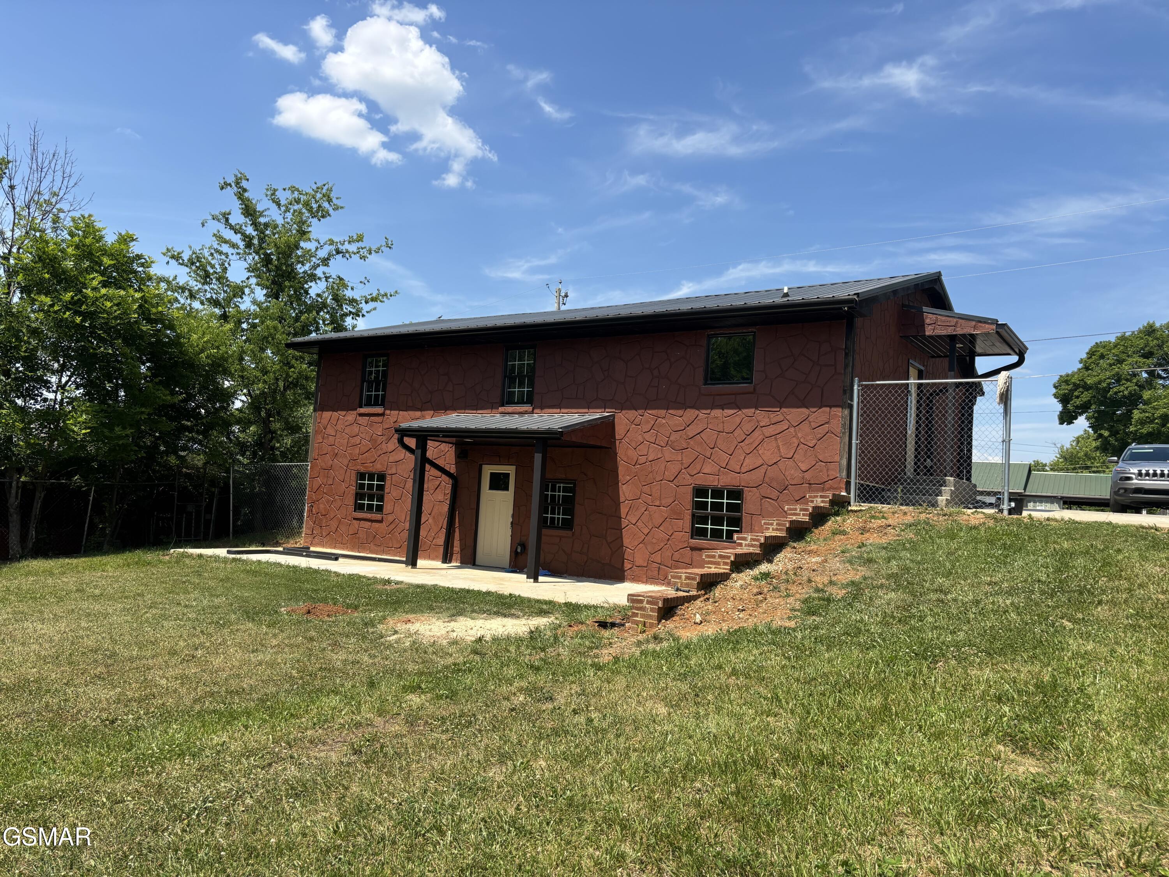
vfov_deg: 53.1
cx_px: 584
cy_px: 438
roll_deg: -3.7
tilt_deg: +4.7
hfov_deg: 67.3
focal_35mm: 26
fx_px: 878
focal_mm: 5.96
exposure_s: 1/2398
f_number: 1.6
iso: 50
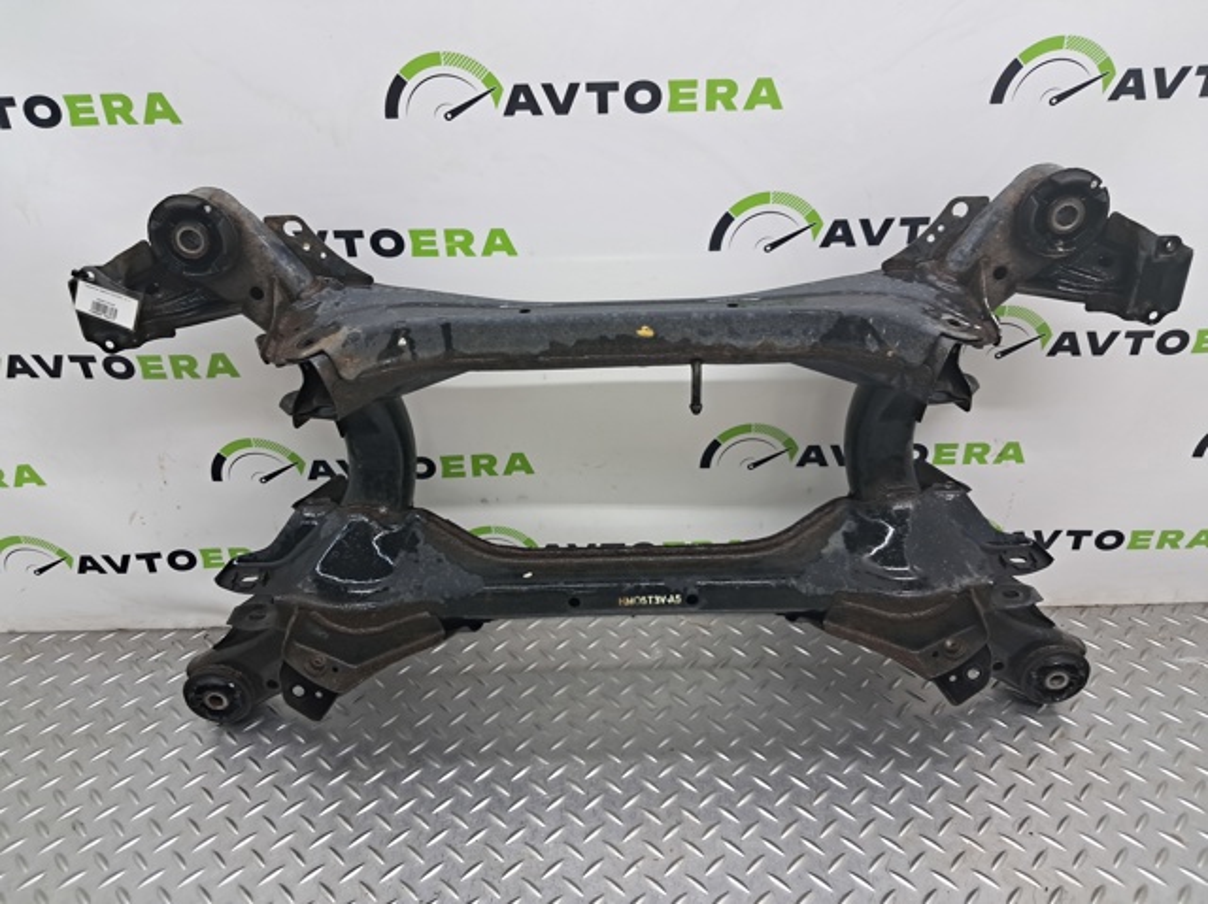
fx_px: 942
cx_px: 604
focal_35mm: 27
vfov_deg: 51.3
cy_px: 452
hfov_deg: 65.4
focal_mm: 4
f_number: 1.8
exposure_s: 1/50
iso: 125
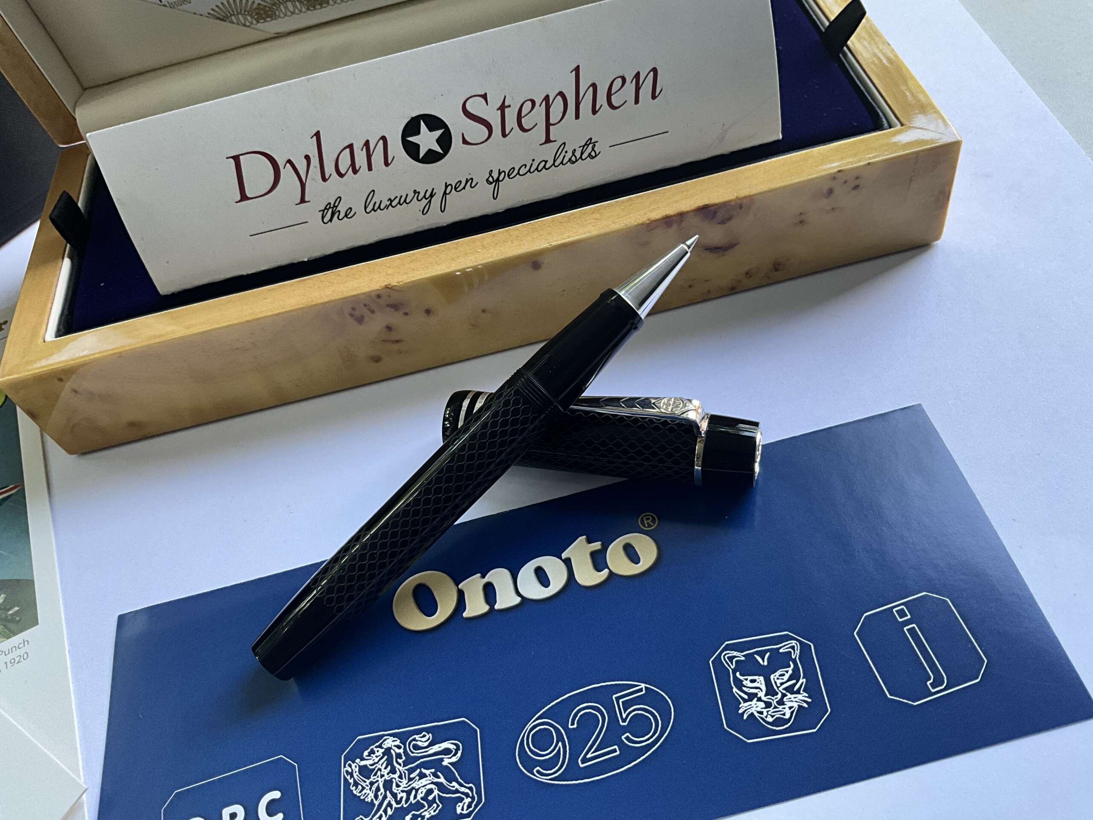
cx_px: 546
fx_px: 916
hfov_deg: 61.7
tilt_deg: -51.9
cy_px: 410
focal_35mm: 29
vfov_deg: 48.2
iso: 64
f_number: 1.8
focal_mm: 3
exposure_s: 1/104
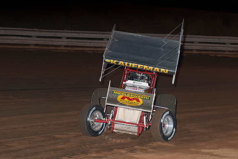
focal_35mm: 120
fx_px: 794
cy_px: 80
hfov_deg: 17.0
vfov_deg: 11.4
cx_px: 119
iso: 400
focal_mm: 80
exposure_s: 1/400
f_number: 4.5
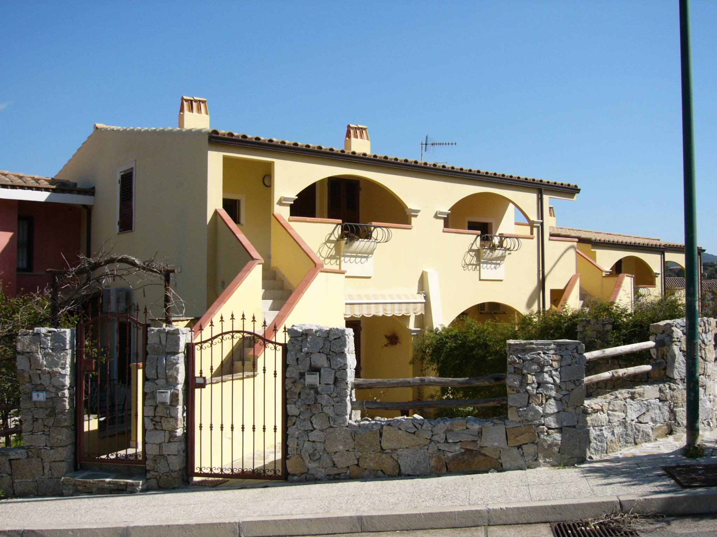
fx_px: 725
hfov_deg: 52.6
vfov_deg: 40.7
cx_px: 358
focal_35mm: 35
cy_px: 268
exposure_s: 1/160
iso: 50
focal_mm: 5.8
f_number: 8
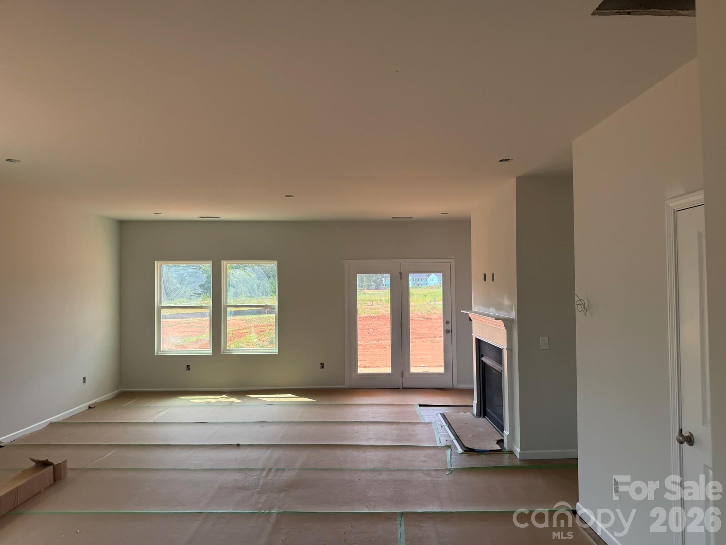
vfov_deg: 56.8
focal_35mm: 24
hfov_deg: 71.6
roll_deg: +0.9
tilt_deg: +1.8
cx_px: 363
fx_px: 503
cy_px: 272
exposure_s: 1/593
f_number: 1.78
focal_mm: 6.76
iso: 100
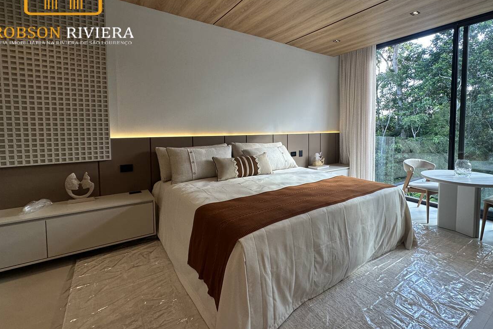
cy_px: 142
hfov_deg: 89.1
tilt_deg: -3.4
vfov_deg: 67.1
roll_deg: -0.3
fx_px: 247
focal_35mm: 18
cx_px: 289
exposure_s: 1/120
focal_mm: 2.22
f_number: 2.2
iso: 64
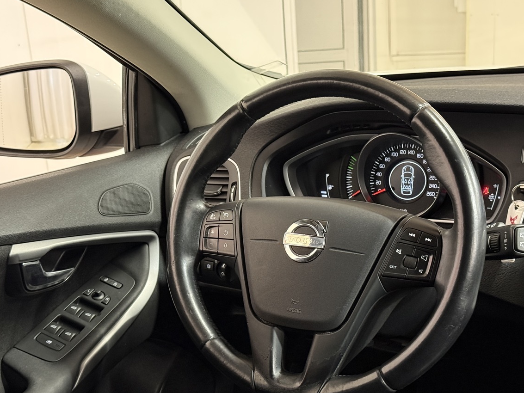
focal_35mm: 61
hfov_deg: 31.7
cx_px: 249
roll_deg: +4.7
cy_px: 230
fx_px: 923
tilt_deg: -16.5
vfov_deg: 24.0
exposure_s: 1/25
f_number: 1.78
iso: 500
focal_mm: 6.76
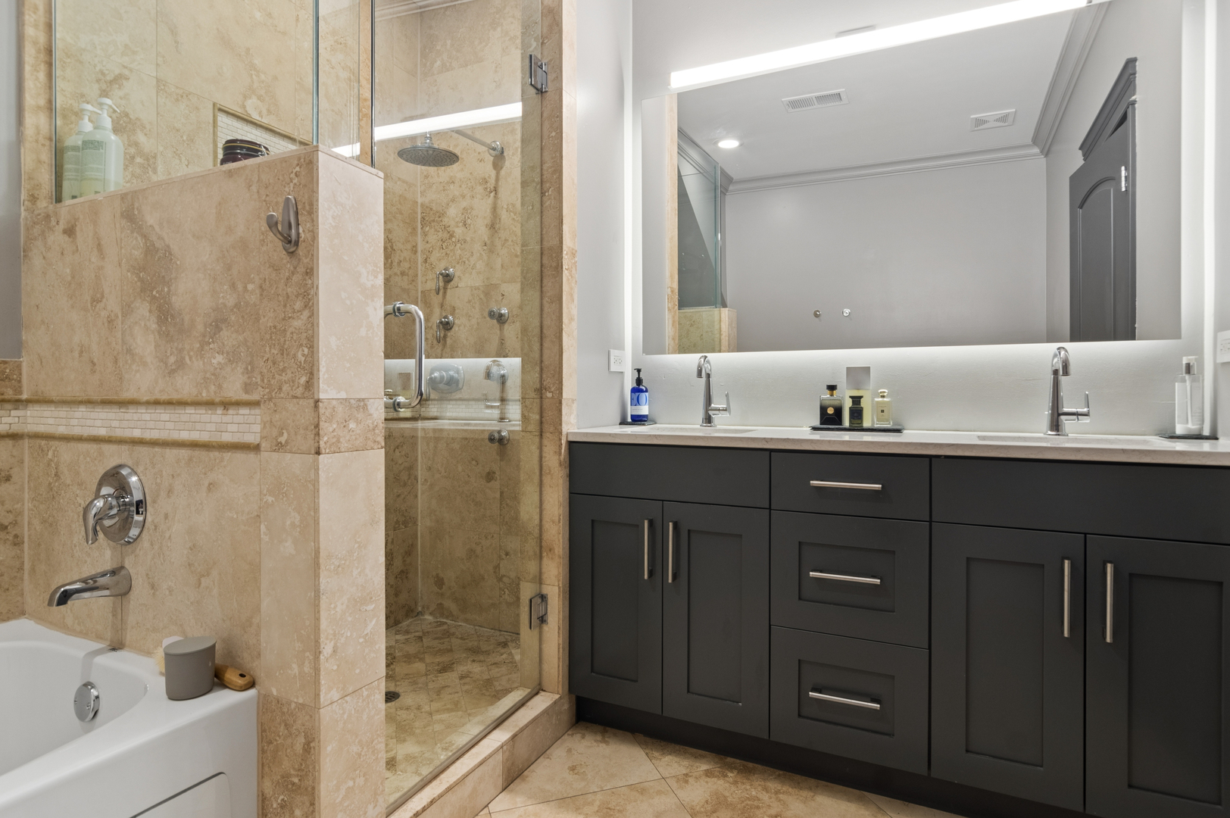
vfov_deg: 67.3
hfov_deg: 90.0
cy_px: 409
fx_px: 614
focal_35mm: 18
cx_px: 615
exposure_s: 1/13
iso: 400
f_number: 8
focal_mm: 12
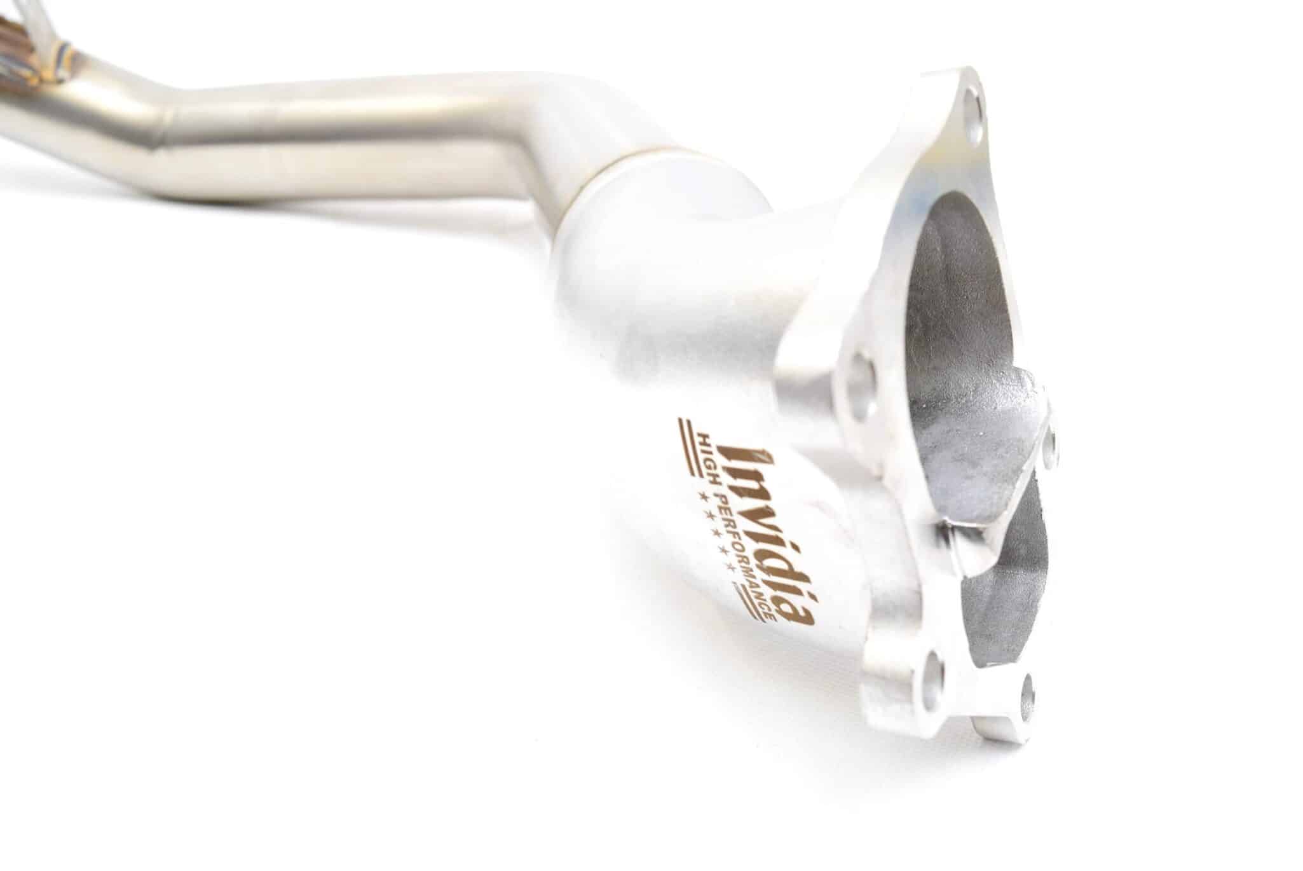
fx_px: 1141
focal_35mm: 32
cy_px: 436
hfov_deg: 59.5
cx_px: 652
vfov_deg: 41.8
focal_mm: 21
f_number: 5.6
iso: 400
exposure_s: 1/125
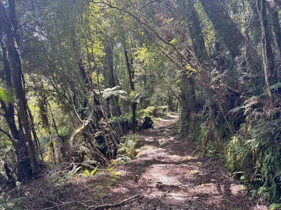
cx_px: 140
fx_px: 211
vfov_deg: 53.1
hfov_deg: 67.3
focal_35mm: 26
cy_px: 105
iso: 64
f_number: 1.6
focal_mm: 5.96
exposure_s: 1/121
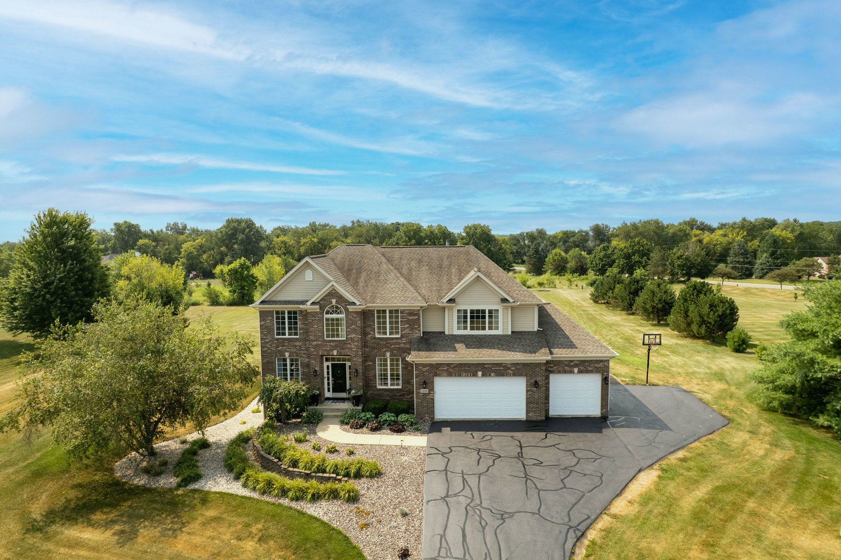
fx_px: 514
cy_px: 280
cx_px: 420
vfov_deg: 57.2
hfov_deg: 78.6
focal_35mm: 22
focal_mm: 8.38
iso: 100
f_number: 2.8
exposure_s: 1/1000
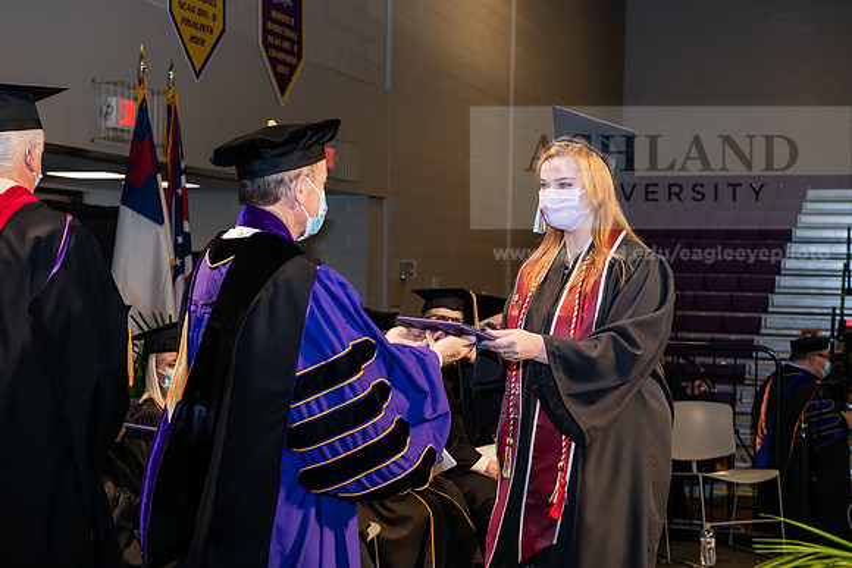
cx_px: 426
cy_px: 284
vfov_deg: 21.9
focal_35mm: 62
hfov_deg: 32.4
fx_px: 1468
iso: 1600
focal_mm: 62
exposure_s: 1/200
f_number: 6.3
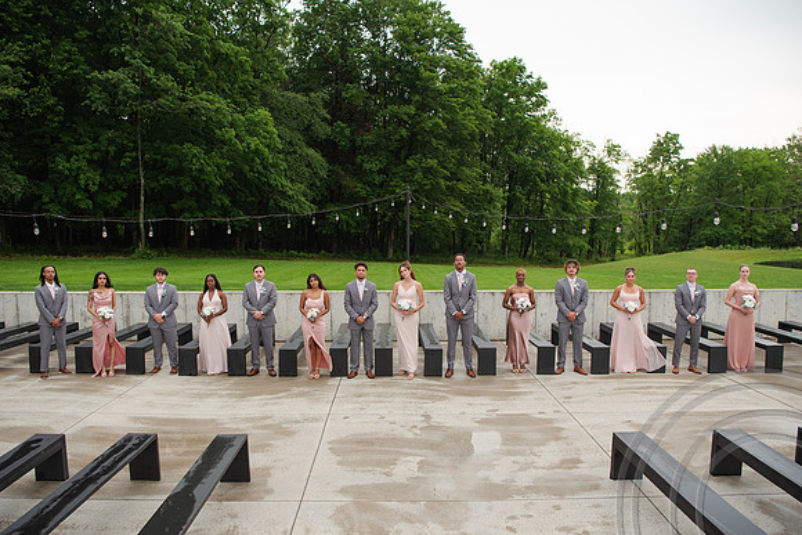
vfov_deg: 49.9
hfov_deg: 69.9
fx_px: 574
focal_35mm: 26
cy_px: 285
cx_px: 401
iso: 200
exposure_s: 1/250
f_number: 4
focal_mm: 24
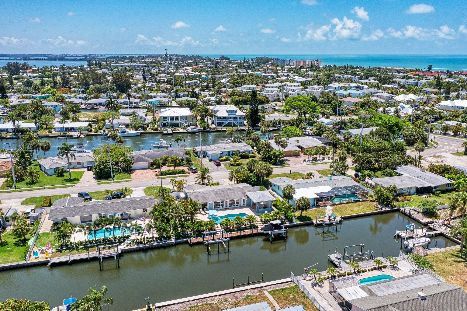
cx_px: 234
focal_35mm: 28
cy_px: 156
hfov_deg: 65.5
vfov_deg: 46.4
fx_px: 363
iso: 100
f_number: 4.5
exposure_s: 1/640
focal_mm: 10.3
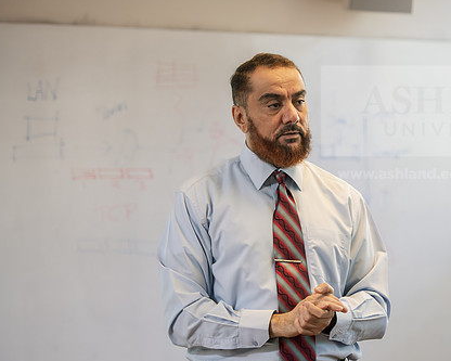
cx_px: 288
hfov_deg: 13.4
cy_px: 197
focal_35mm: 144
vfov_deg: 10.7
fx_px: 1923
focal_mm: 110
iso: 1000
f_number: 2.8
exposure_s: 1/200
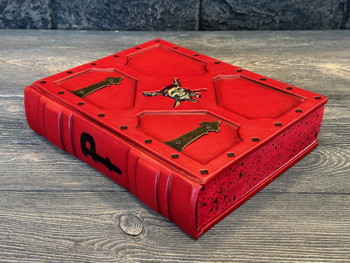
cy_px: 132
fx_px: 485
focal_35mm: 48
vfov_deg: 30.3
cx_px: 175
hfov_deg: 39.7
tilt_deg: -32.1
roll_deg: +0.4
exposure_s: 1/60
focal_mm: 6.86
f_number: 1.78
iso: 200
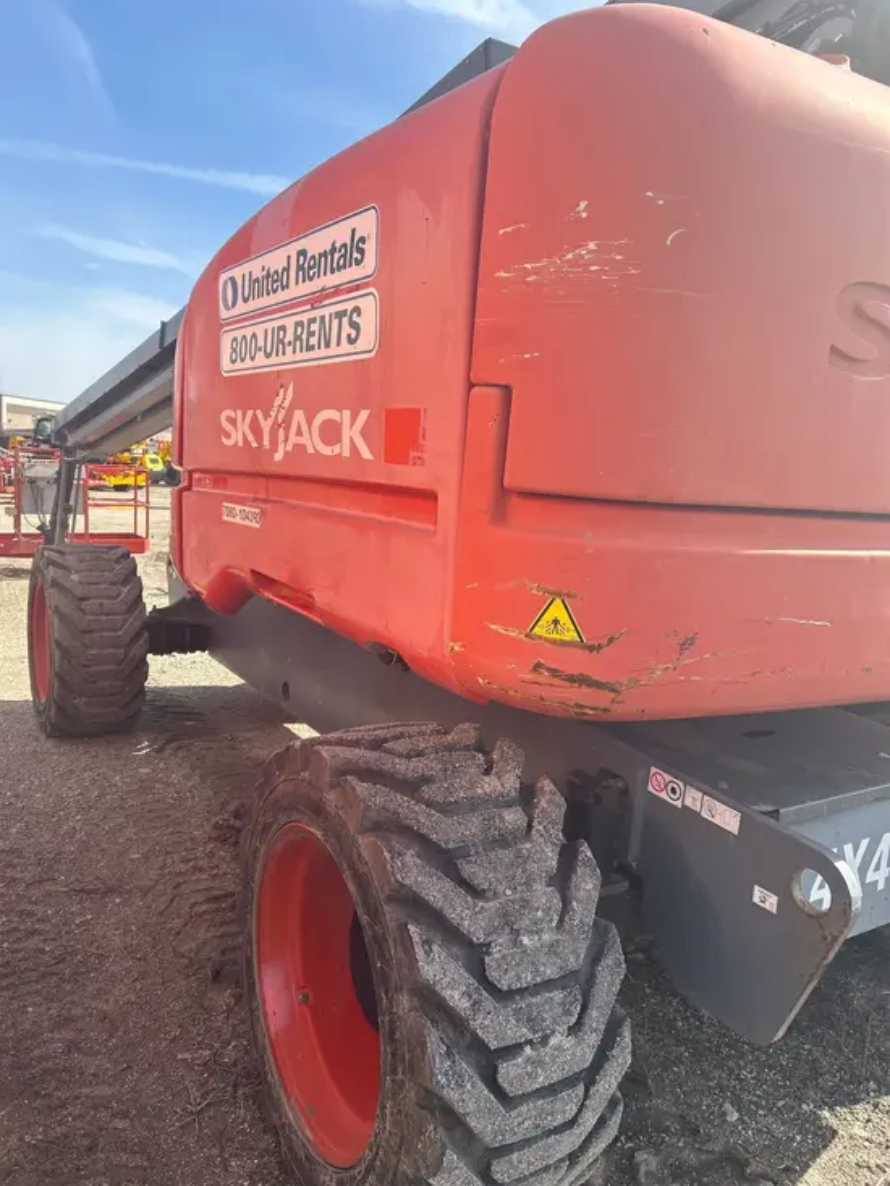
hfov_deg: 53.1
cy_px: 593
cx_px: 445
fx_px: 891
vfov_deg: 67.3
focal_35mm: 26
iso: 50
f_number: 1.5
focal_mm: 5.7
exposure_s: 1/2165
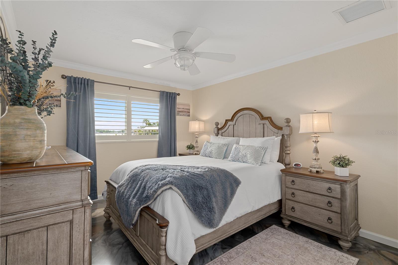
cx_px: 199
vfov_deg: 72.0
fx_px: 182
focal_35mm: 16
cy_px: 132
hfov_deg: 95.0
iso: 250
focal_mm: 11
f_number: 8
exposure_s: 1/3
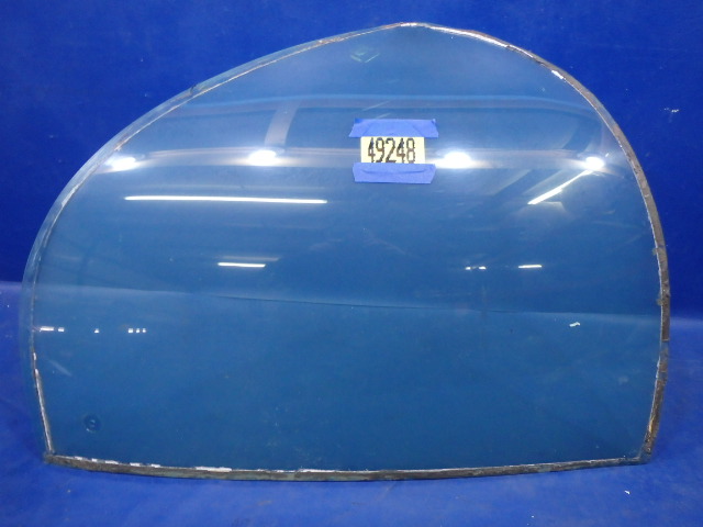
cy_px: 264
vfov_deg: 49.7
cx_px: 352
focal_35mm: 28
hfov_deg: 63.4
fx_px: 569
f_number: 3.9
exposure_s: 1/30
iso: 640
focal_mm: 5
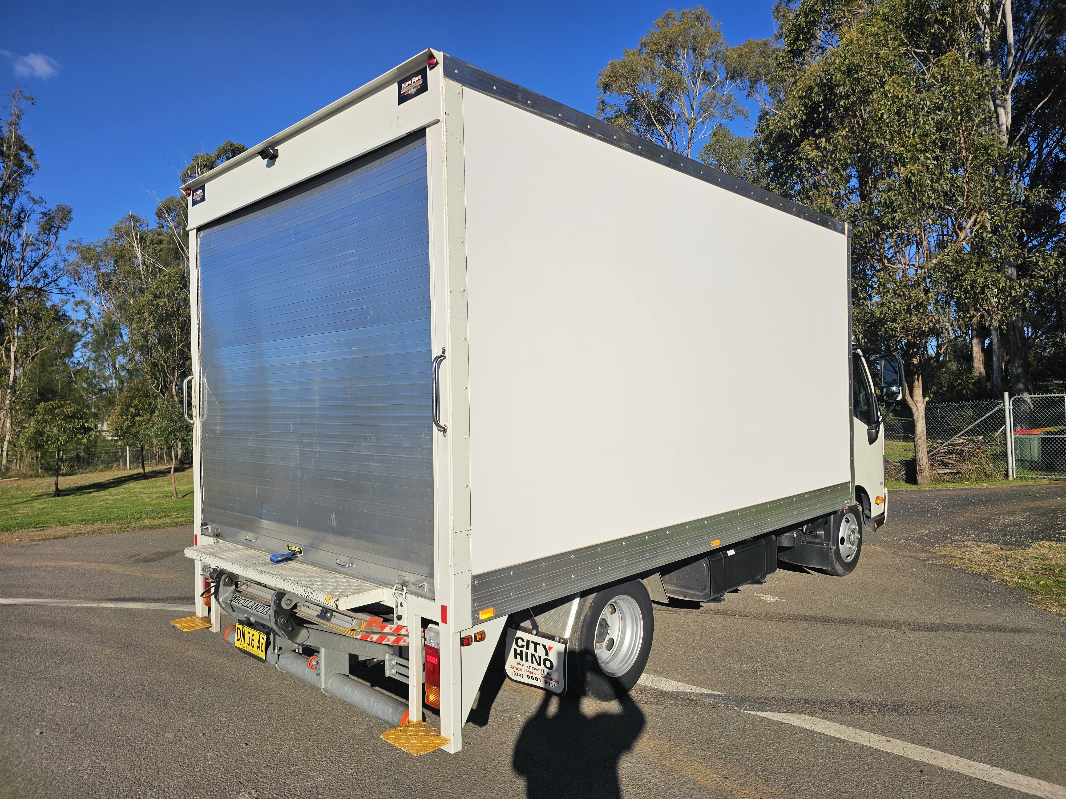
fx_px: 708
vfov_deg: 58.9
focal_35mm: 23
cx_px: 533
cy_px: 400
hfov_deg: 73.9
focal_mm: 6.3
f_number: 1.7
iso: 12
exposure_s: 1/1677
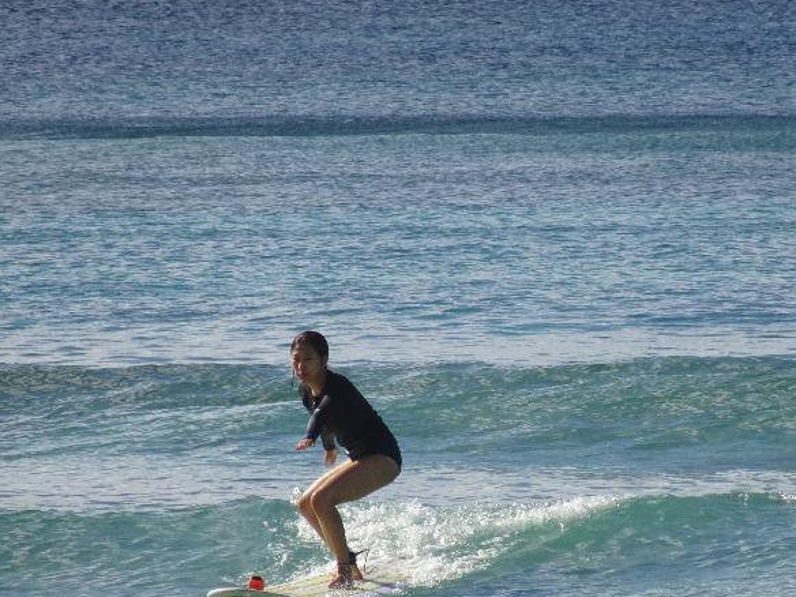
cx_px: 459
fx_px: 22696
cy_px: 379
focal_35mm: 987
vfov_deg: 1.5
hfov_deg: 2.0
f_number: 6.4
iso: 80
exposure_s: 1/400
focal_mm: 123
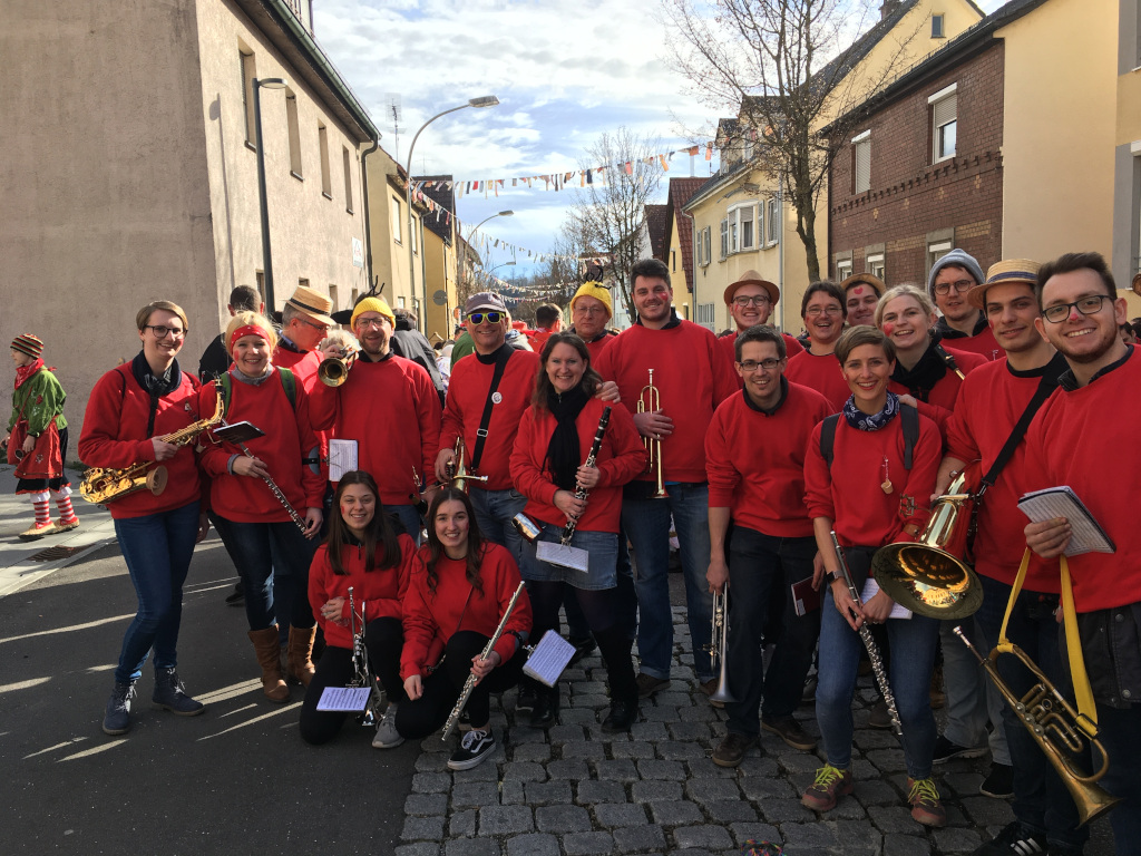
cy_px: 428
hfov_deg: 61.7
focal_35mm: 29
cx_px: 570
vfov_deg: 48.2
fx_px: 956
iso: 25
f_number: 2.2
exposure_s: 1/605
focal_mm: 4.15
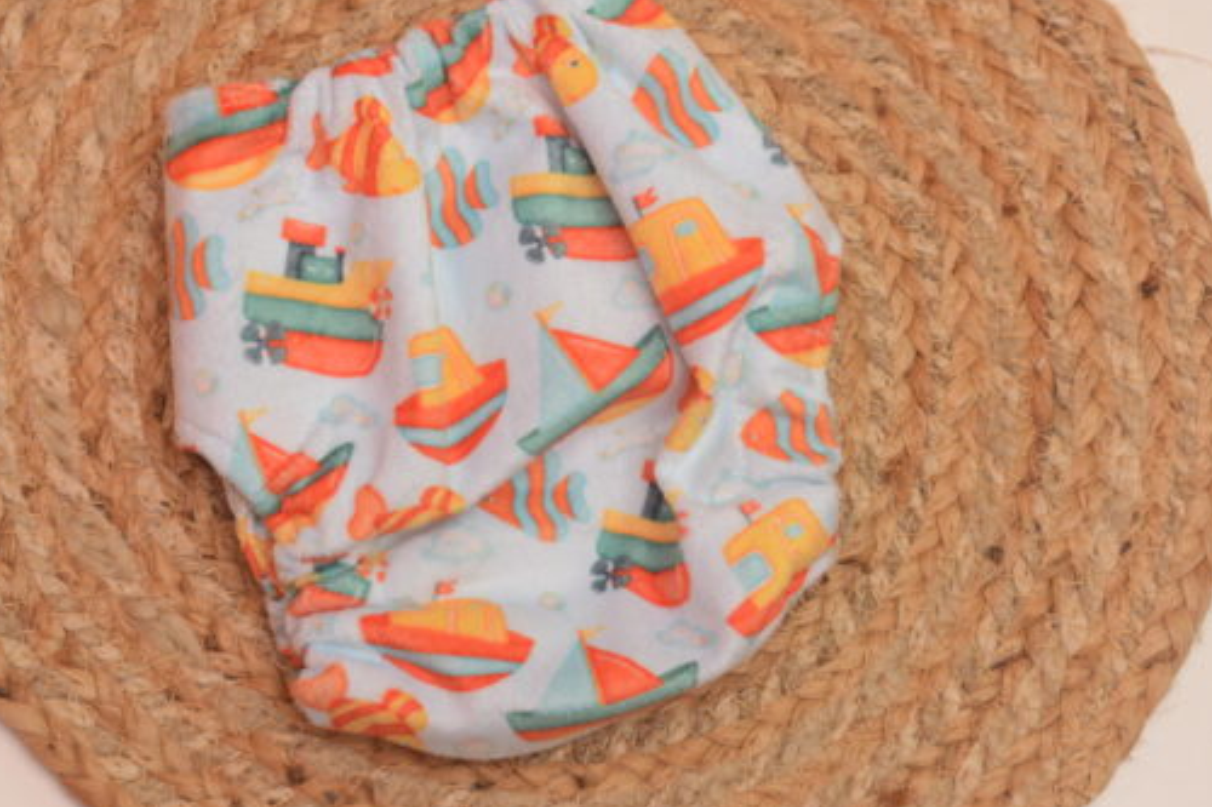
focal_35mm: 90
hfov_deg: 22.6
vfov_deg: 15.2
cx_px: 538
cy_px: 359
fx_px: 3029
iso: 100
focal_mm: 50
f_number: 7.1
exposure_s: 1/50
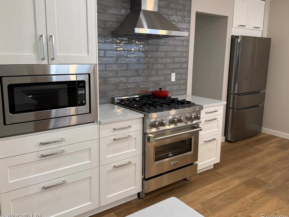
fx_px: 234
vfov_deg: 49.6
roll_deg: -0.1
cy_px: 96
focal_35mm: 28
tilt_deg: -9.0
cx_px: 125
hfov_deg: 63.2
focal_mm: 6.76
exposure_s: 1/120
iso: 200
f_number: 1.78
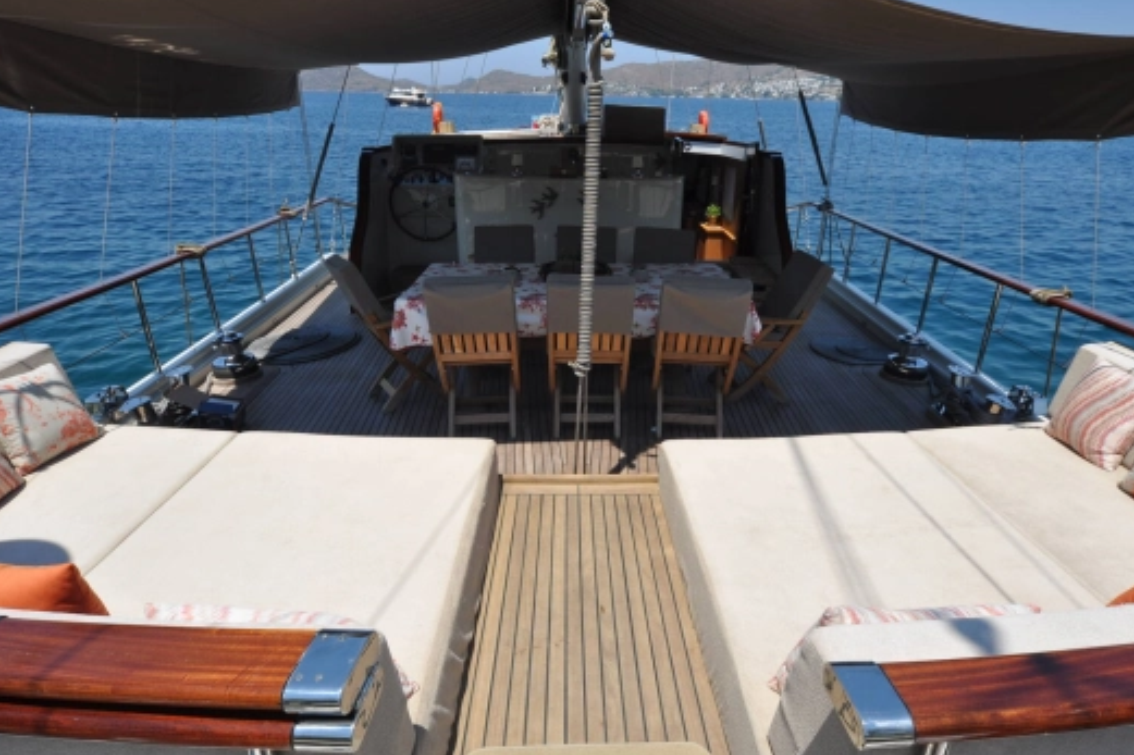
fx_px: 598
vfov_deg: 64.5
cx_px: 583
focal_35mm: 19
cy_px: 374
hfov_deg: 86.9
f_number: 10
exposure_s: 1/400
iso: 200
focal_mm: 12
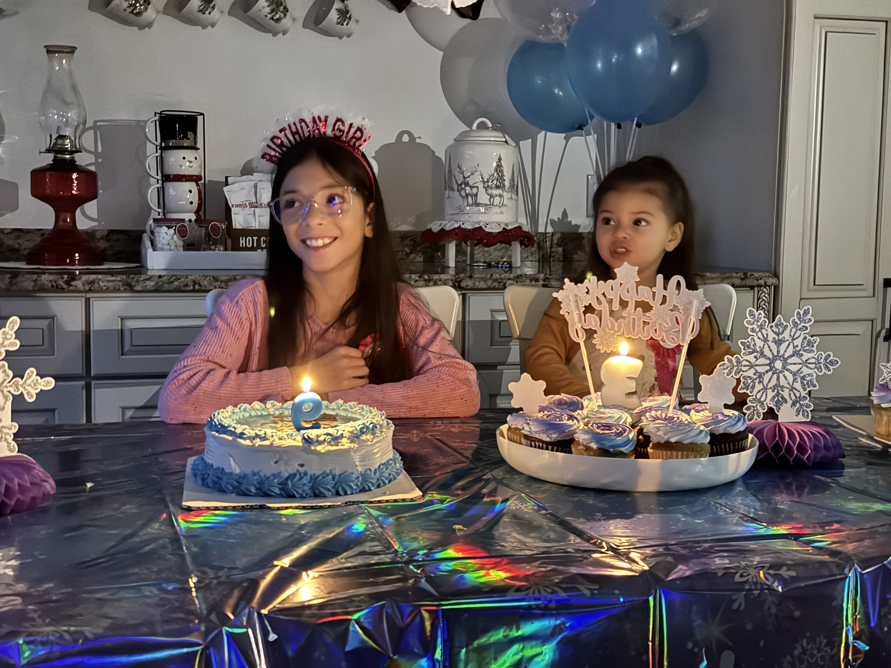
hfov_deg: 39.7
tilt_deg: -5.4
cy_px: 334
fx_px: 1235
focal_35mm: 48
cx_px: 446
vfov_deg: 30.3
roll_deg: -0.1
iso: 1250
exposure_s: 1/15
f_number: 1.78
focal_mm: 6.76
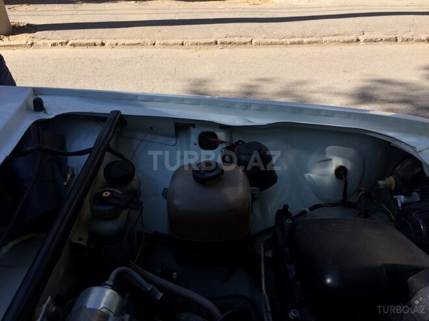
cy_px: 160
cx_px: 214
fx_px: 359
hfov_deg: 61.7
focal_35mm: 29
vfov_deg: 48.2
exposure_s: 1/977
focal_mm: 4.15
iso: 32
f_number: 2.2
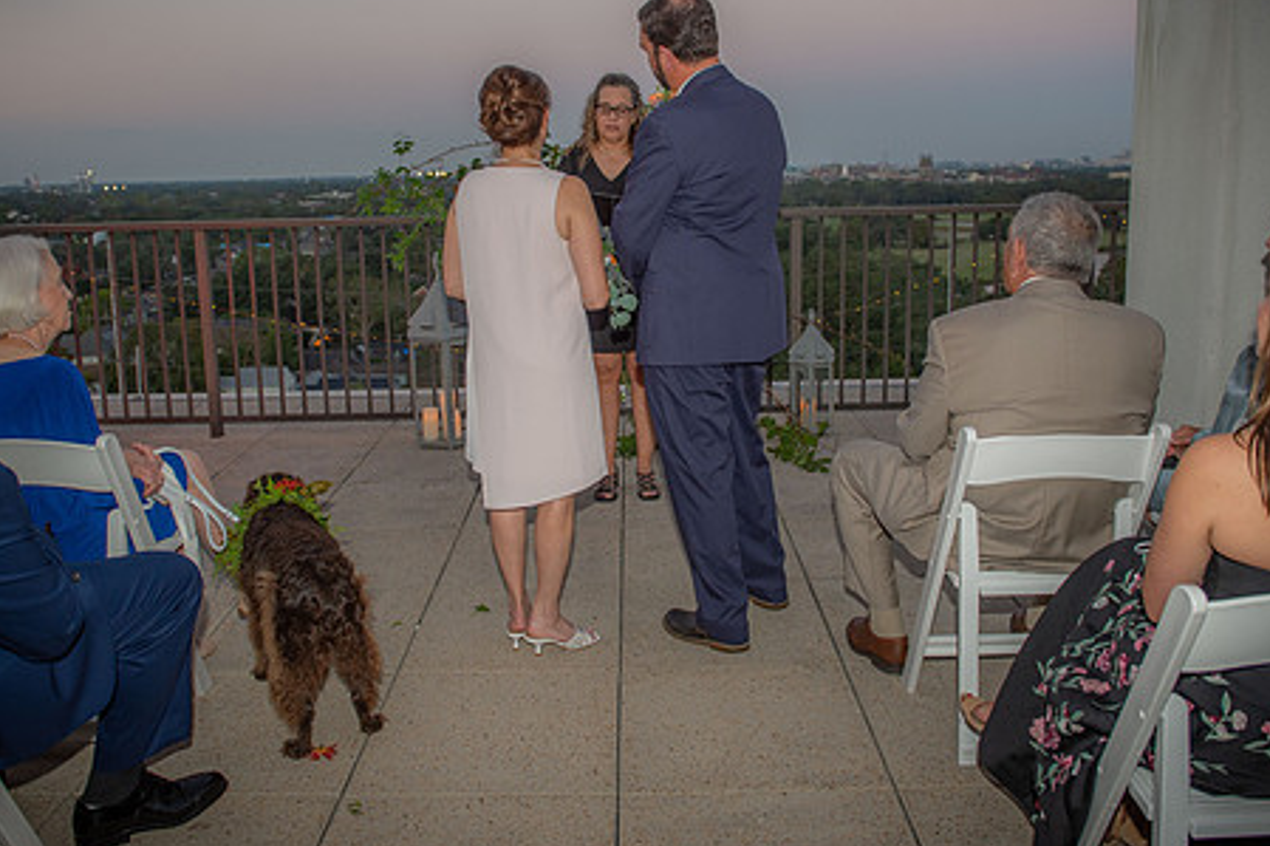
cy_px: 342
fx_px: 1093
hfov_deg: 60.3
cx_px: 634
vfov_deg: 42.1
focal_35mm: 31
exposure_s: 1/160
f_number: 4
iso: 800
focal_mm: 24
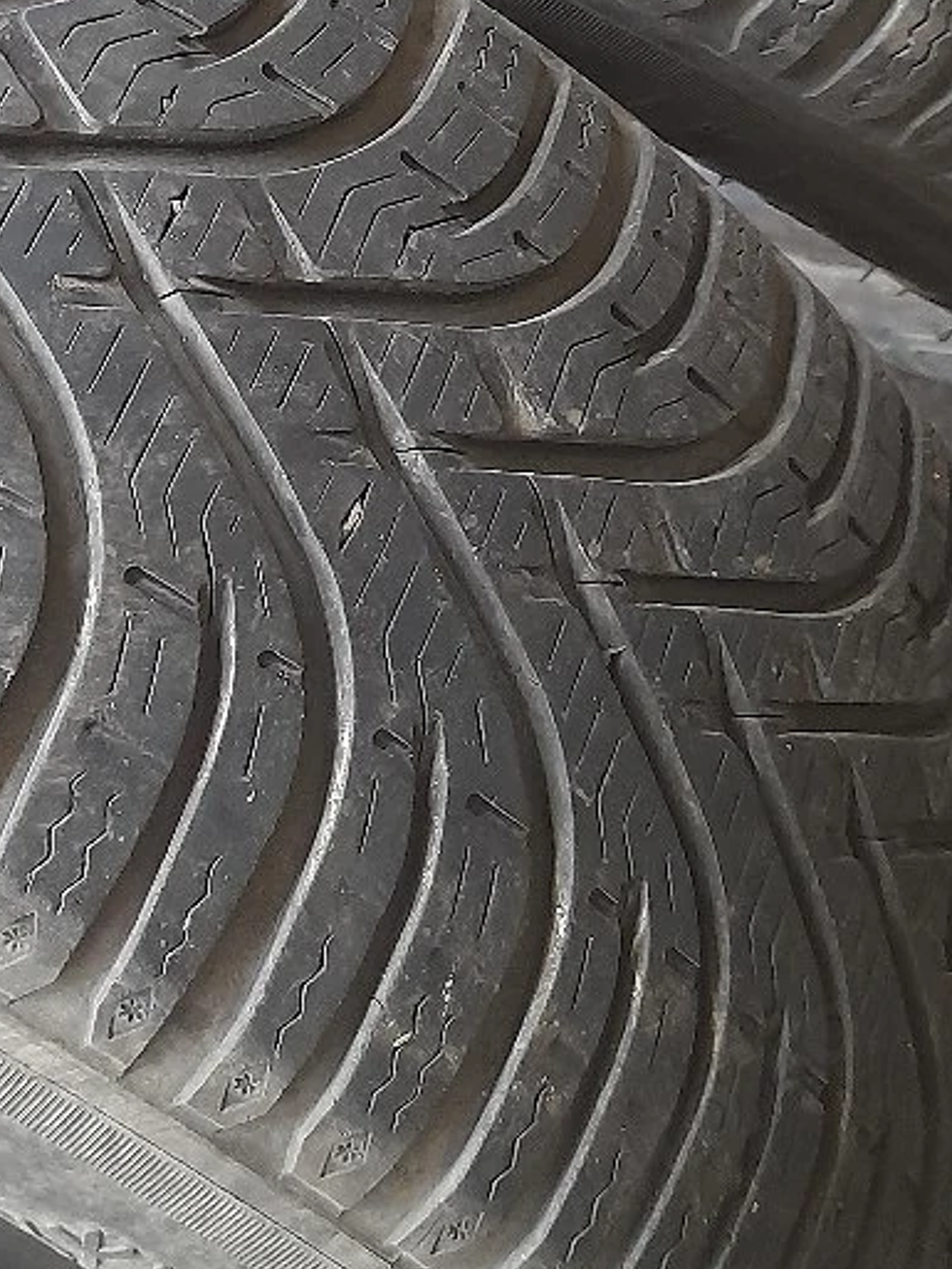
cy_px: 11
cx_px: 195
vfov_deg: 28.1
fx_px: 2382
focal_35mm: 65
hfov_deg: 22.3
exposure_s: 1/50
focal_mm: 4.6
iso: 400
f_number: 2
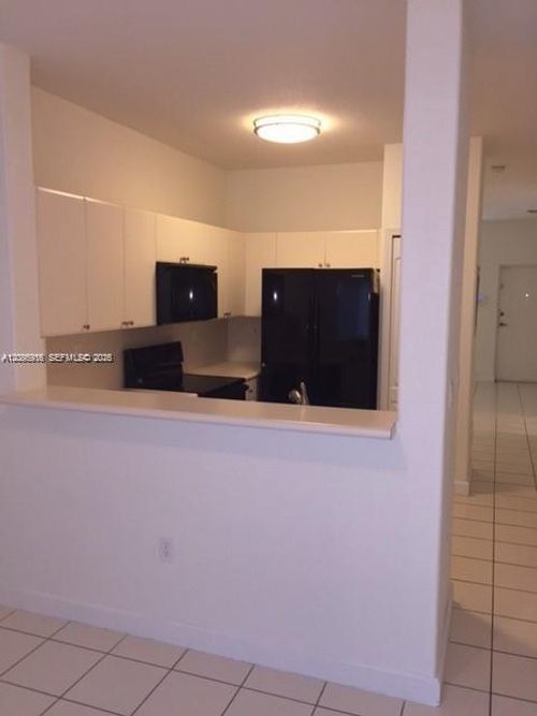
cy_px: 358
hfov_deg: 48.2
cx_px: 268
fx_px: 600
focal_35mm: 29
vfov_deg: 61.7
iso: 80
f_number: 2.2
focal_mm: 4.15
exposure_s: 1/30
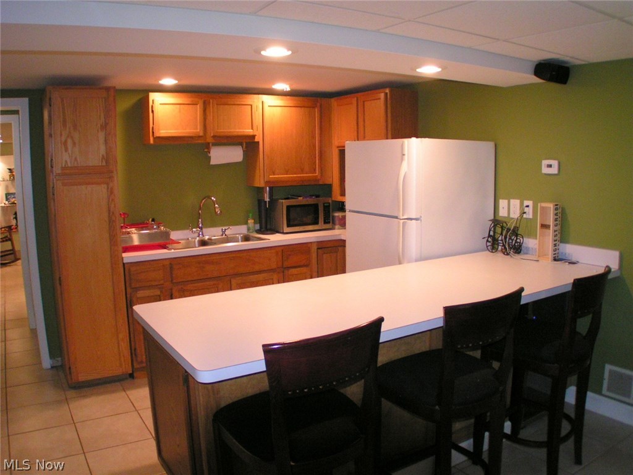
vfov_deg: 37.7
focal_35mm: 38
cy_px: 238
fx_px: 695
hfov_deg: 49.0
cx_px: 316
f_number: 2.8
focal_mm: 5.8
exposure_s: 1/40
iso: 200
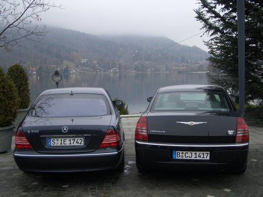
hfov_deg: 52.6
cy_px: 98
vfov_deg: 40.7
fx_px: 266
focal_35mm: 35
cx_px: 132
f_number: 2.6
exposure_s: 1/320
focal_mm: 5.8
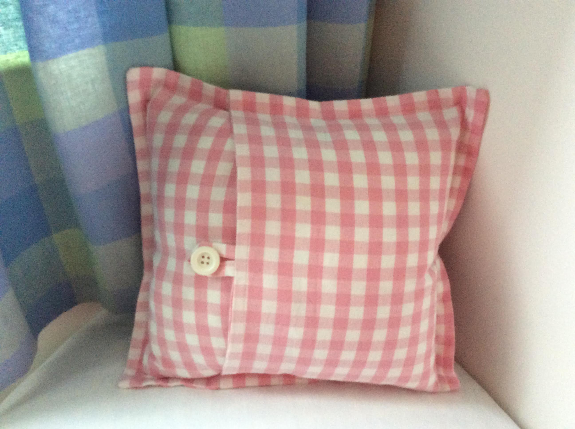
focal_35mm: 32
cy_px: 214
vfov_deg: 44.1
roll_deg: -0.8
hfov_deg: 56.9
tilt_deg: -35.7
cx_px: 288
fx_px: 531
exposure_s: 1/25
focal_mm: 3.3
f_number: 2.4
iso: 200
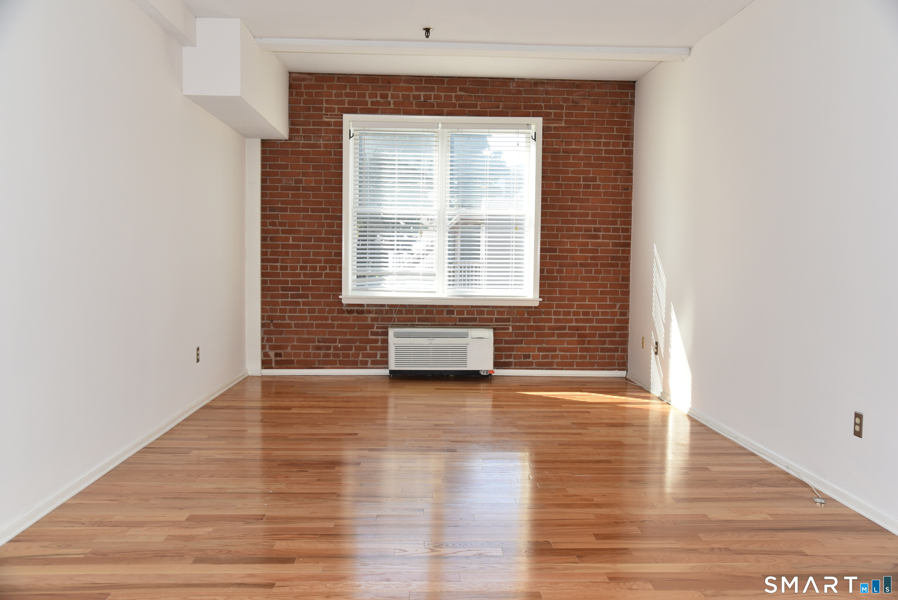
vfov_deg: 43.6
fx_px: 749
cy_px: 300
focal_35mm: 30
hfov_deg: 61.9
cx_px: 449
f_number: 5.6
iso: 500
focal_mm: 30
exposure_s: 1/125
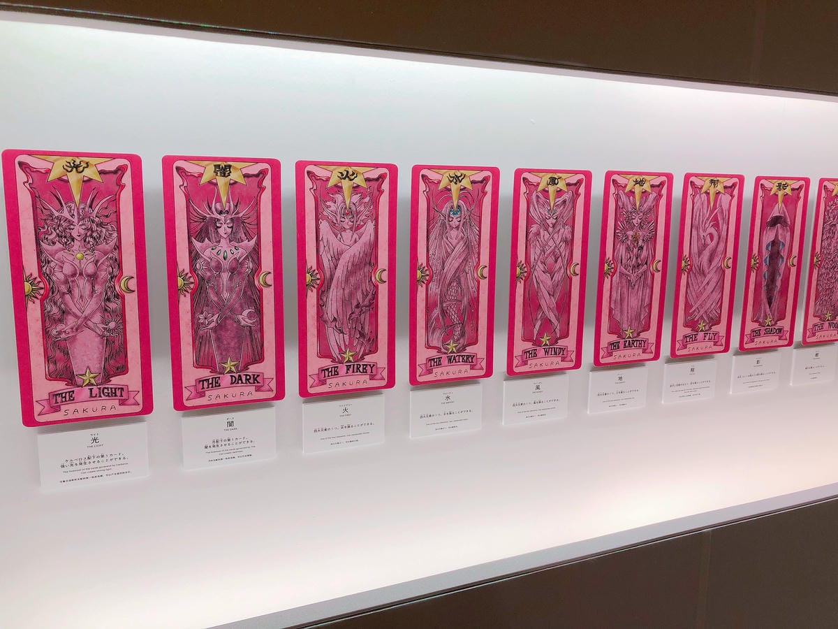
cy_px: 314
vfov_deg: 49.7
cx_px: 419
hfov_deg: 63.4
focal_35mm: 28
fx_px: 678
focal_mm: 3.99
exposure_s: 1/100
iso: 25
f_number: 1.8
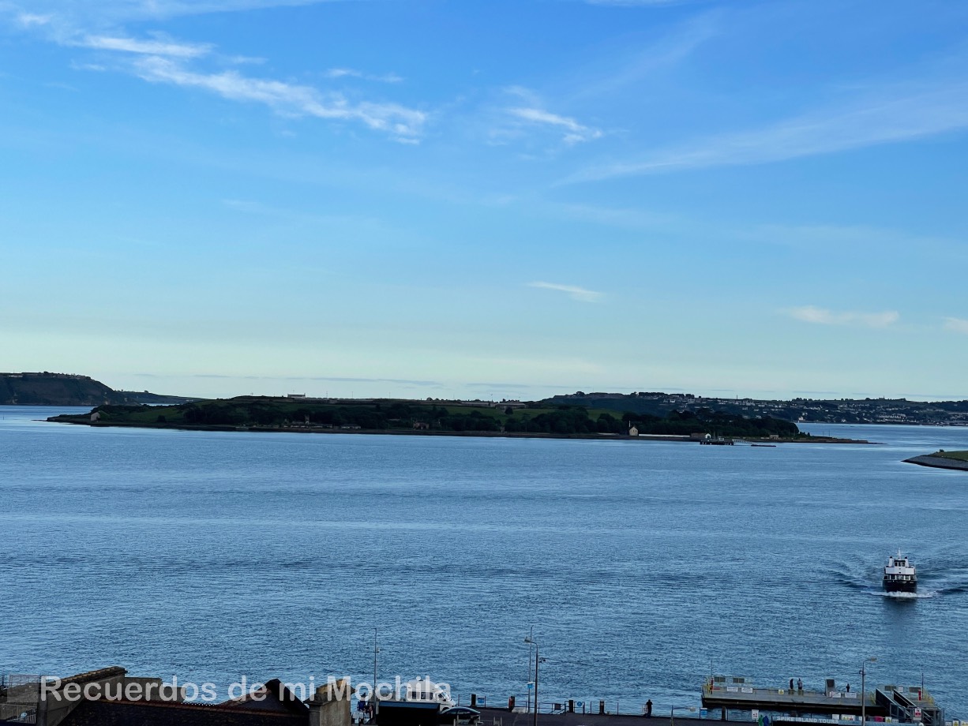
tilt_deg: +1.2
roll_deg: -2.0
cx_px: 484
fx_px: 1790
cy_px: 363
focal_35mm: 64
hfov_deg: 30.3
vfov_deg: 22.9
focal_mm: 7.5
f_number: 2.2
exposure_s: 1/935
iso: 20
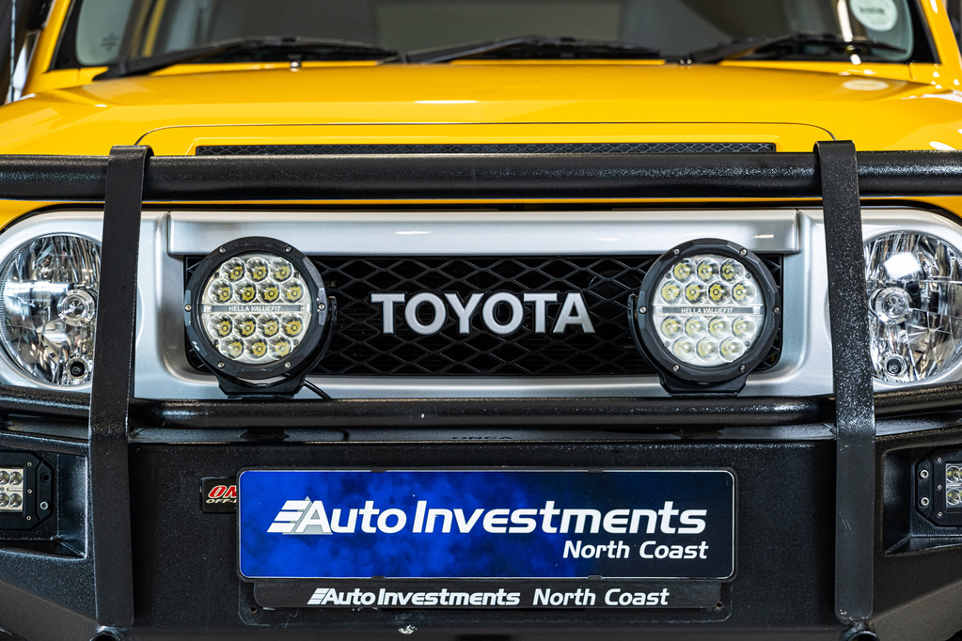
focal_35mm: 75
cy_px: 320
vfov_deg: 18.2
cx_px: 481
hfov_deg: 27.0
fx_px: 2004
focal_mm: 75
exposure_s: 1/125
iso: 640
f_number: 4
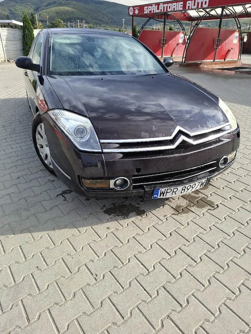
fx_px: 222
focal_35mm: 23
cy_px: 167
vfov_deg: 73.9
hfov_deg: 58.9
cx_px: 126
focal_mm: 5.54
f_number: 1.8
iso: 50
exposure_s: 1/667
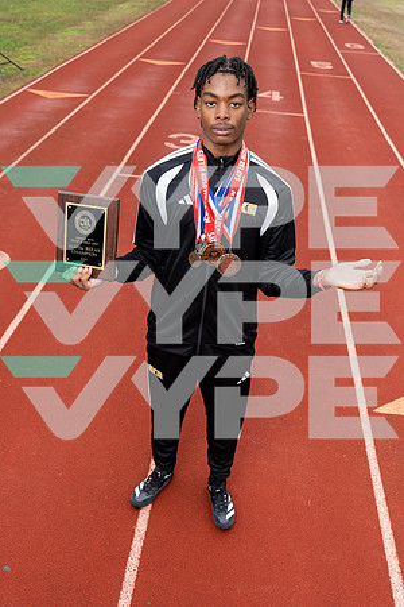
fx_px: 589
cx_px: 202
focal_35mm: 35
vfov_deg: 54.4
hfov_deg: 37.9
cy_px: 304
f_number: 5.6
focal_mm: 35
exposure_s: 1/200
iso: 250
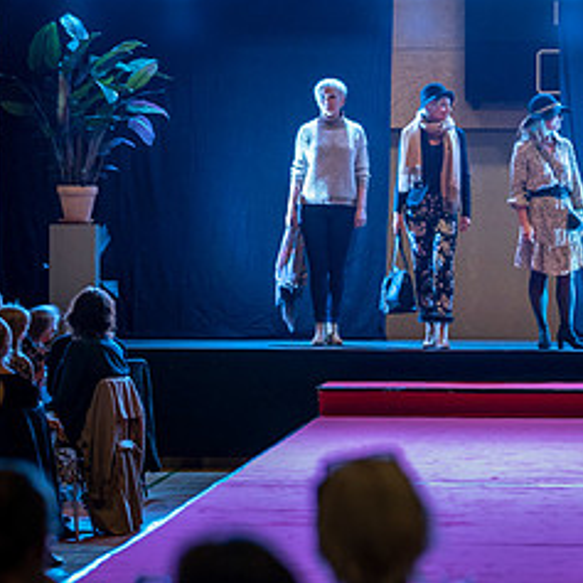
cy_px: 451
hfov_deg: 7.4
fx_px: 4478
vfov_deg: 7.4
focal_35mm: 235
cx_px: 509
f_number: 2.8
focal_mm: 113
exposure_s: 1/200
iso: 4000
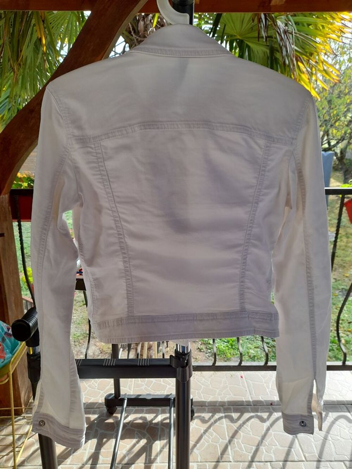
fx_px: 339
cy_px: 234
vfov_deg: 69.4
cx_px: 176
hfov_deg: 54.9
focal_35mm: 25
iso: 20
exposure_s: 1/100
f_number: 2
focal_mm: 4.6
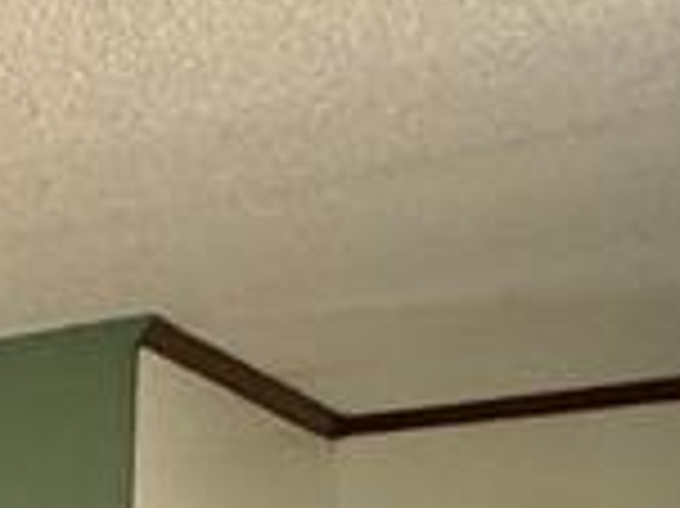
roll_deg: +1.2
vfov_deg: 12.7
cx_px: -1126
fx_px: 1865
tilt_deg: -3.6
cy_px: 1151
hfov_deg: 13.0
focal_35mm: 95
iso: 320
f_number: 2.2
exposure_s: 1/60
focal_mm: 2.22
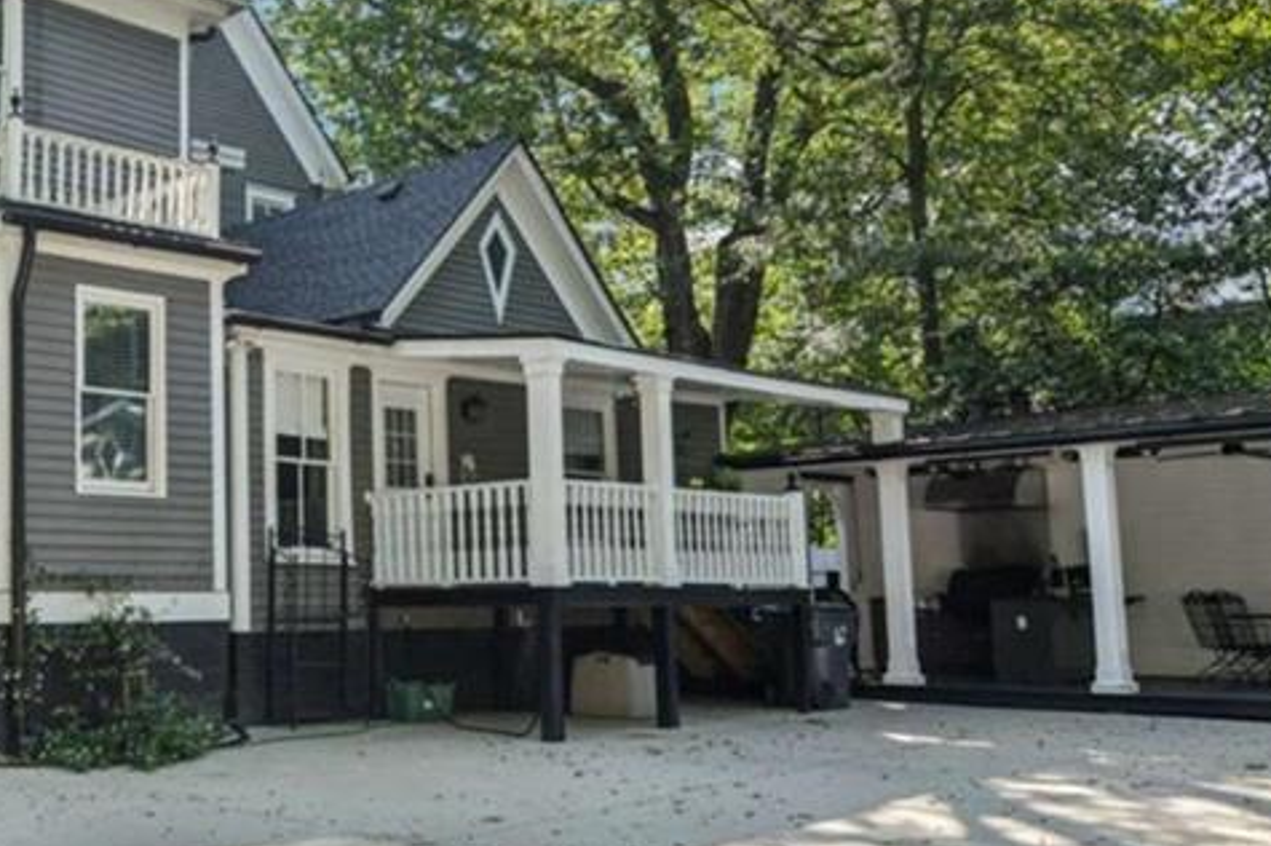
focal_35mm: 41
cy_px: 276
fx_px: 1446
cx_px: 70
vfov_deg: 32.3
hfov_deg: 42.5
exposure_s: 1/320
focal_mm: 19
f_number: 8
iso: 400
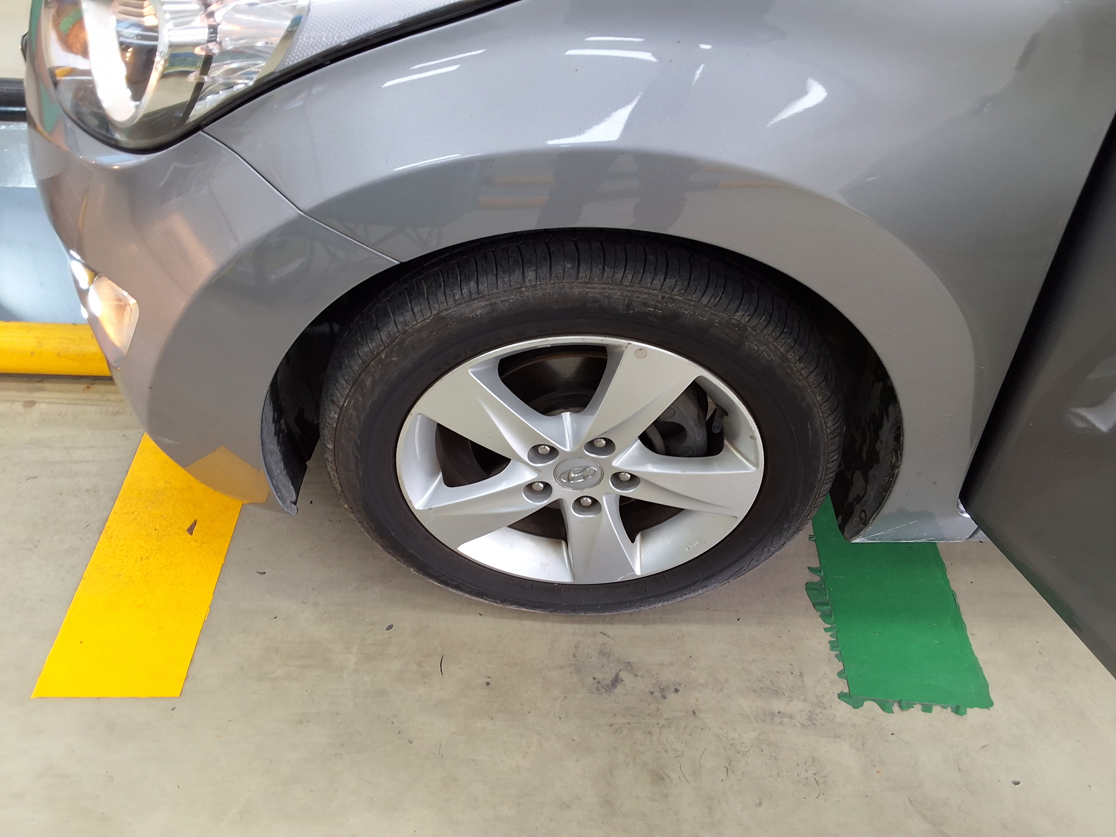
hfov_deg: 63.4
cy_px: 418
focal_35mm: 28
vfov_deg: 49.7
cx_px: 558
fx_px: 903
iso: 64
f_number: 1.9
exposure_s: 1/60
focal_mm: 2.91
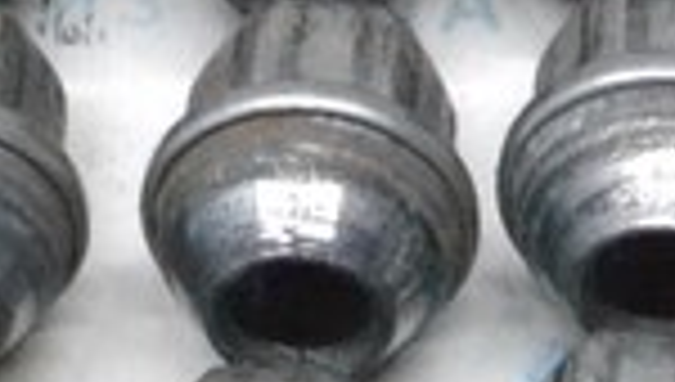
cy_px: 829
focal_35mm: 321
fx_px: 5756
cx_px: 927
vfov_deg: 3.8
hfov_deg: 6.6
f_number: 10
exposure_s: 1/125
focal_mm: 30
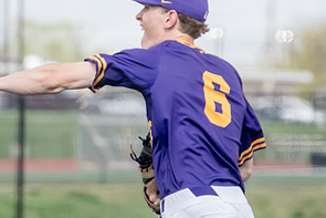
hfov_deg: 2.8
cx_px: 81
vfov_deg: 1.9
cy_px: 115
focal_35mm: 737
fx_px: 6677
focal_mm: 250
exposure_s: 1/3200
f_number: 6.3
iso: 2500
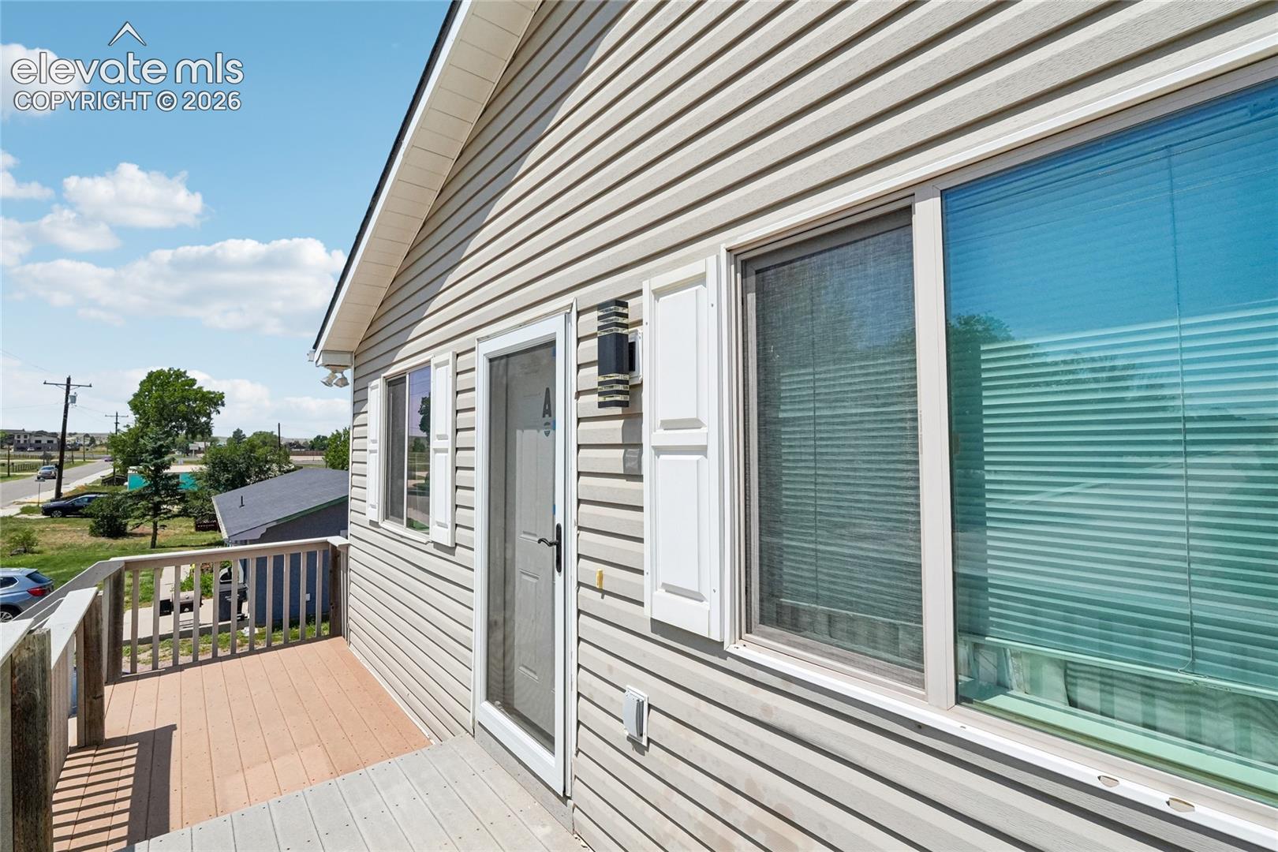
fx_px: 532
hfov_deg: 100.4
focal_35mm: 15
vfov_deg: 77.3
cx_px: 639
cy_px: 426
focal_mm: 10
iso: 800
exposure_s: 1/4000
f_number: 8
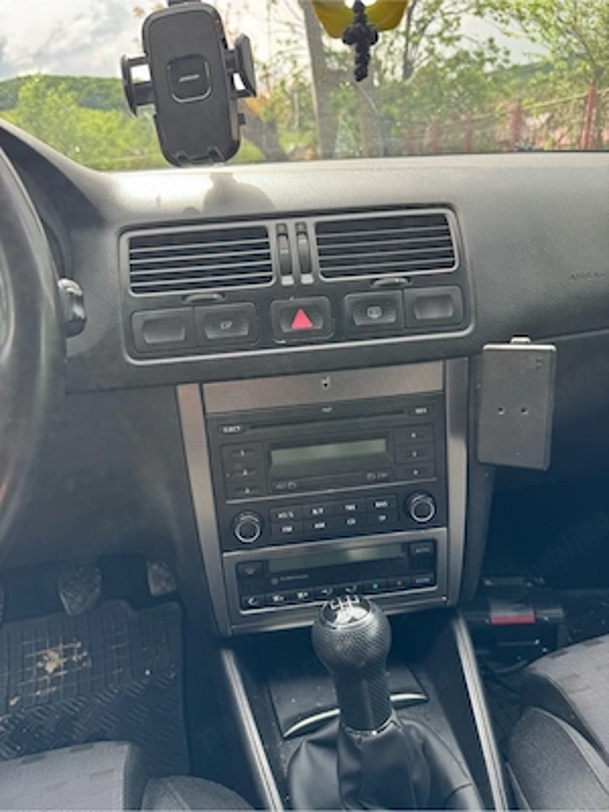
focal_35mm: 24
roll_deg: +8.5
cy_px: 406
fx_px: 563
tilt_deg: -22.4
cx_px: 304
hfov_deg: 56.8
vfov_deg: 71.6
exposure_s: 1/296
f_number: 1.78
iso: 80
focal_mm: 6.76
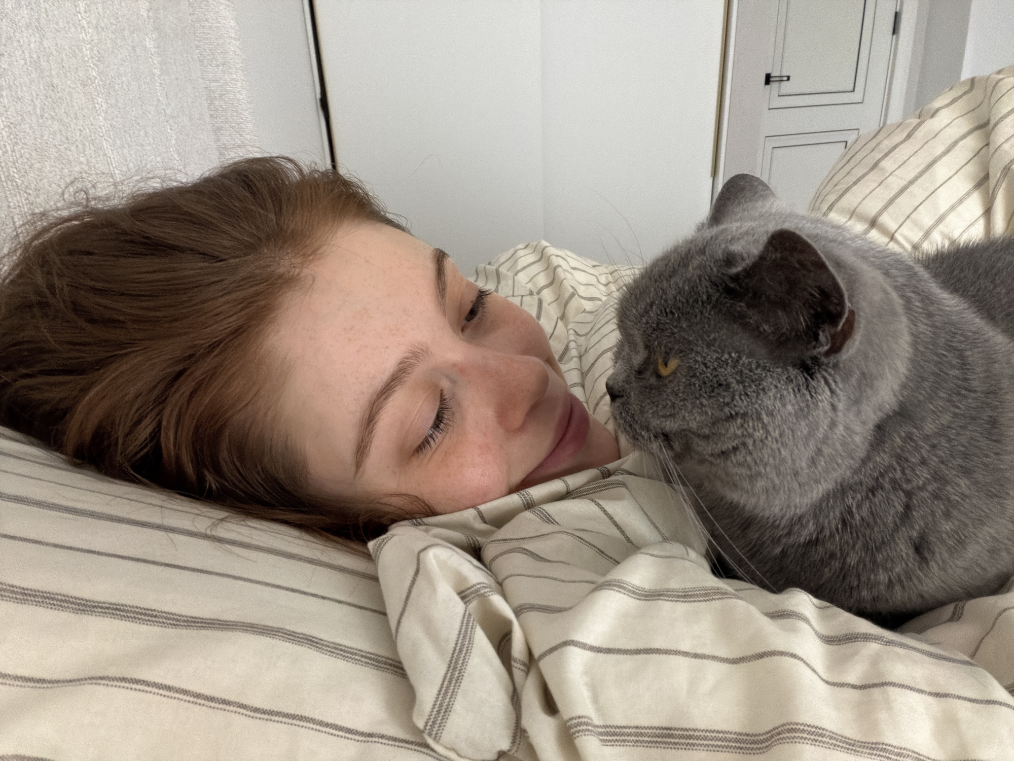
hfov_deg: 73.9
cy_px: 380
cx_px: 507
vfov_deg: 58.9
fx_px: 674
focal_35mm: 23
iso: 320
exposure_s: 1/53
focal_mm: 2.71
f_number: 1.9
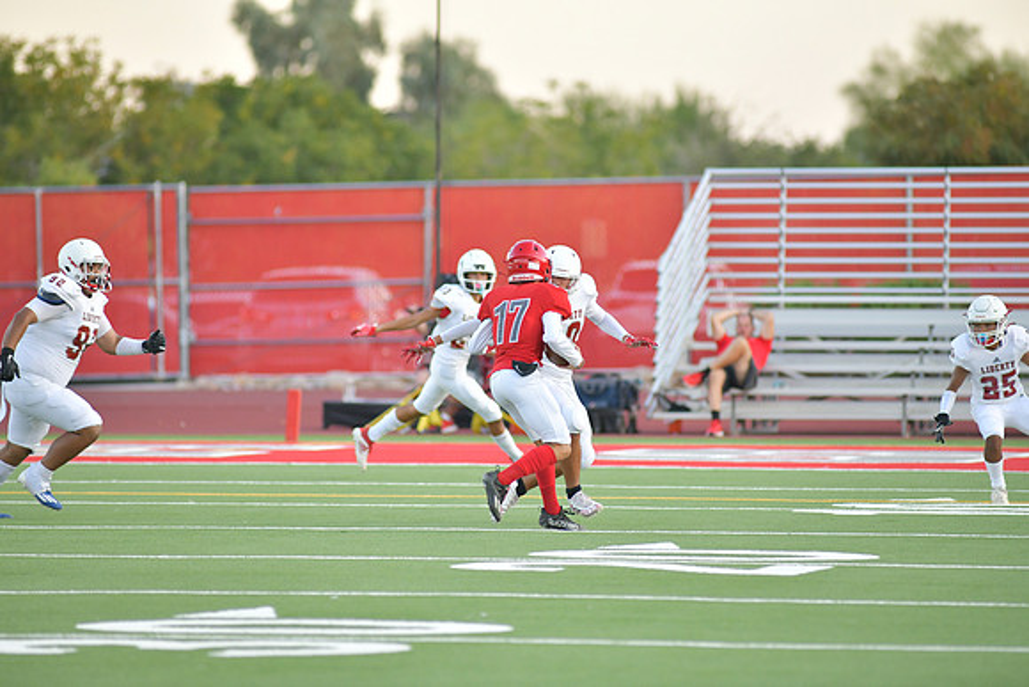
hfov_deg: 6.9
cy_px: 344
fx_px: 8577
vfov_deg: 4.6
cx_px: 514
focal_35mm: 300
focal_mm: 300
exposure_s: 1/1250
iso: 1250
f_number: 3.5
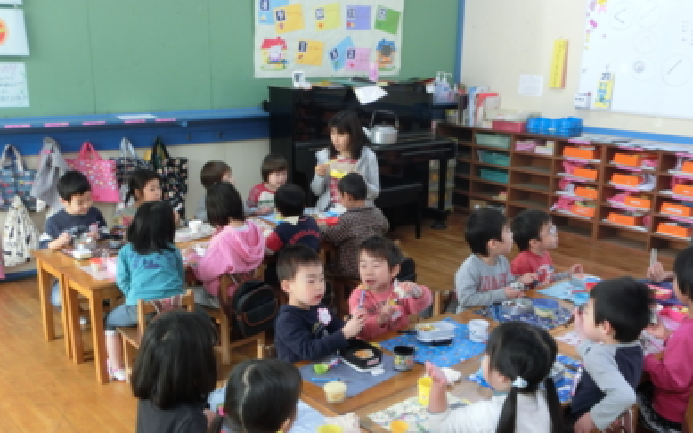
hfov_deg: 54.0
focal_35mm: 36
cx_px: 344
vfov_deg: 35.2
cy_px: 262
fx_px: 680
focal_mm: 5.93
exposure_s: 1/100
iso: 500
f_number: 3.7
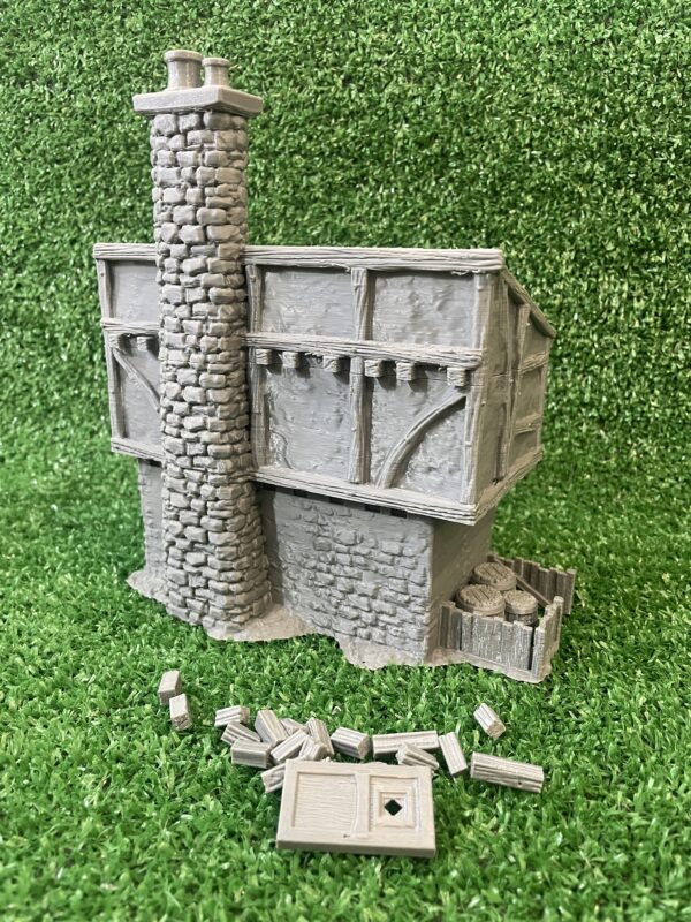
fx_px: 692
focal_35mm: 26
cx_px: 346
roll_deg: -0.8
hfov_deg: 53.1
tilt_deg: -15.0
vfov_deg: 67.3
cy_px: 461
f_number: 1.6
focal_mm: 4.2
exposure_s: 1/60
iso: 400
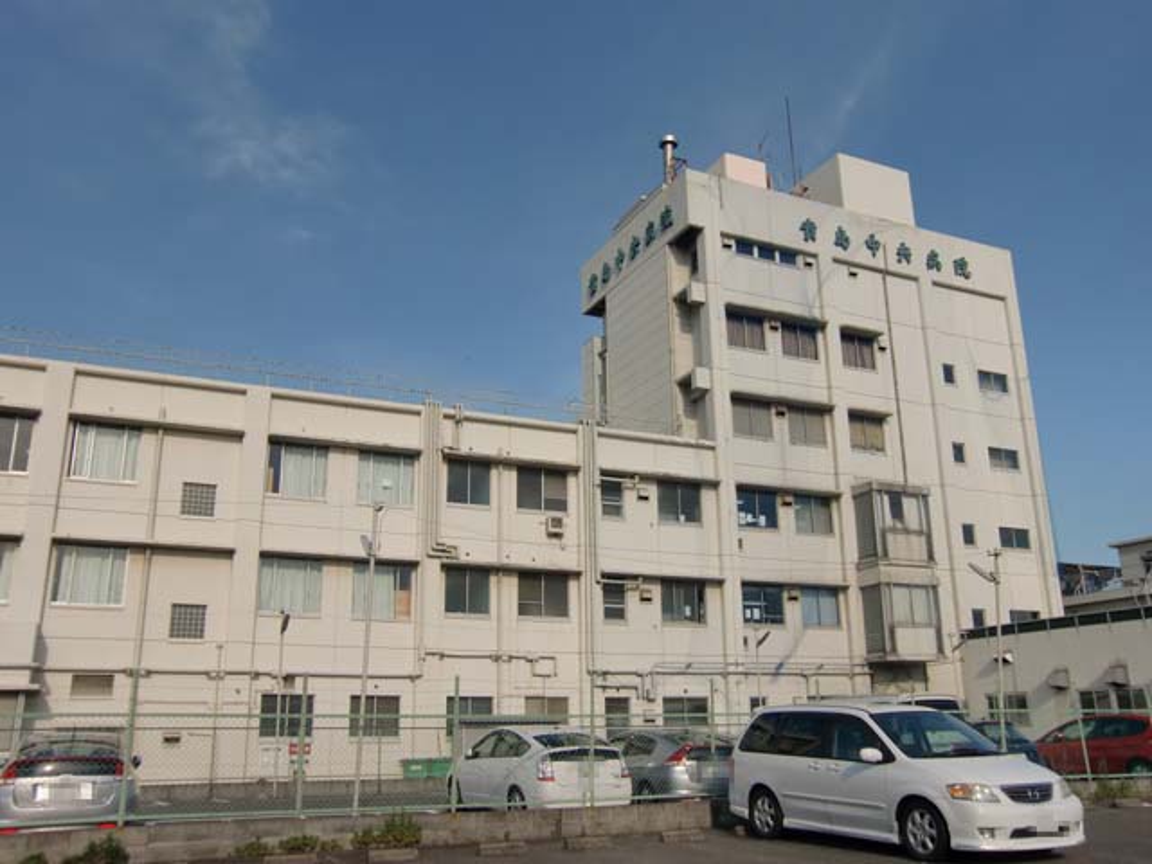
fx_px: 965
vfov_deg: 48.2
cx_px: 576
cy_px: 432
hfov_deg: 61.7
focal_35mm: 29
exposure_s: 1/200
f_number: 7.9
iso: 64
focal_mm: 5.2
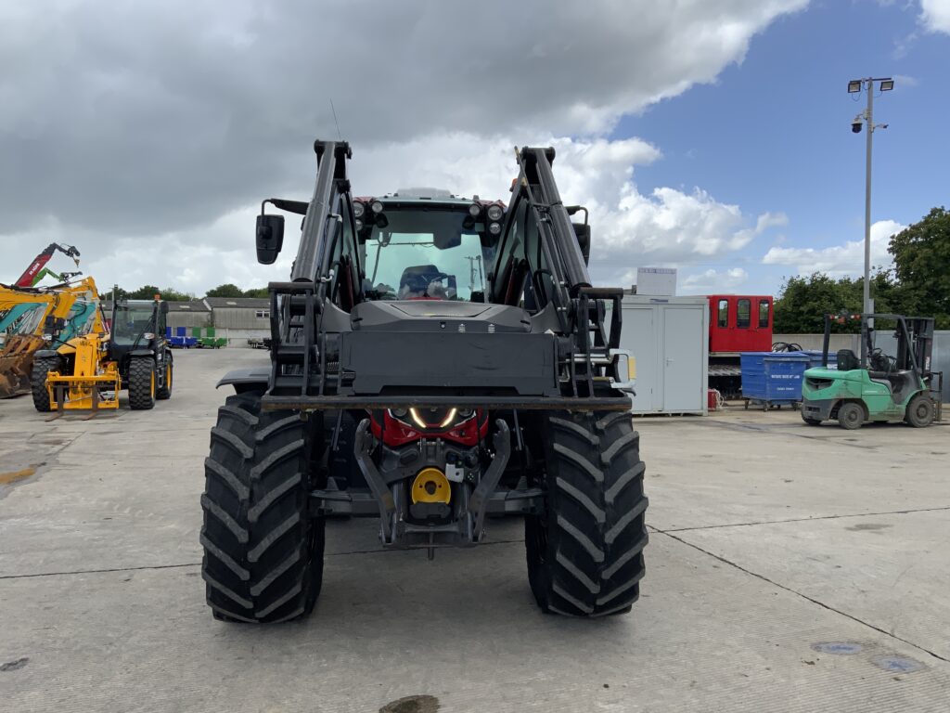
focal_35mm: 29
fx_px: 796
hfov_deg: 61.7
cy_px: 356
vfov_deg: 48.2
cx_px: 475
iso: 16
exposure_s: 1/1279
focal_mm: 3
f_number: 1.8
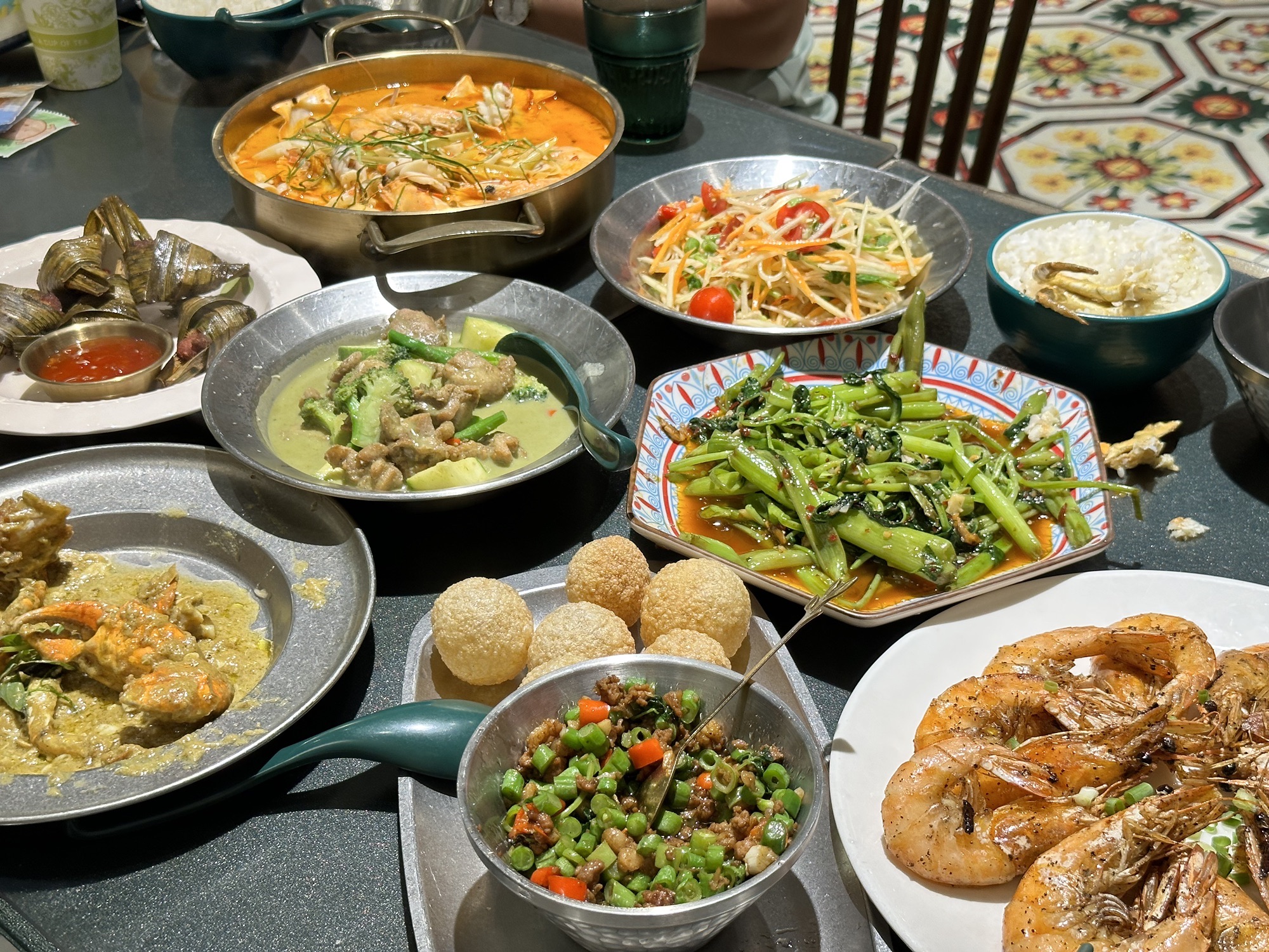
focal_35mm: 48
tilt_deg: -34.3
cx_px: 634
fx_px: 1760
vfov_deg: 30.3
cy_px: 476
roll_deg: +0.9
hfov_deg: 39.7
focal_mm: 6.86
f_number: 1.78
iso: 64
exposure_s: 1/100
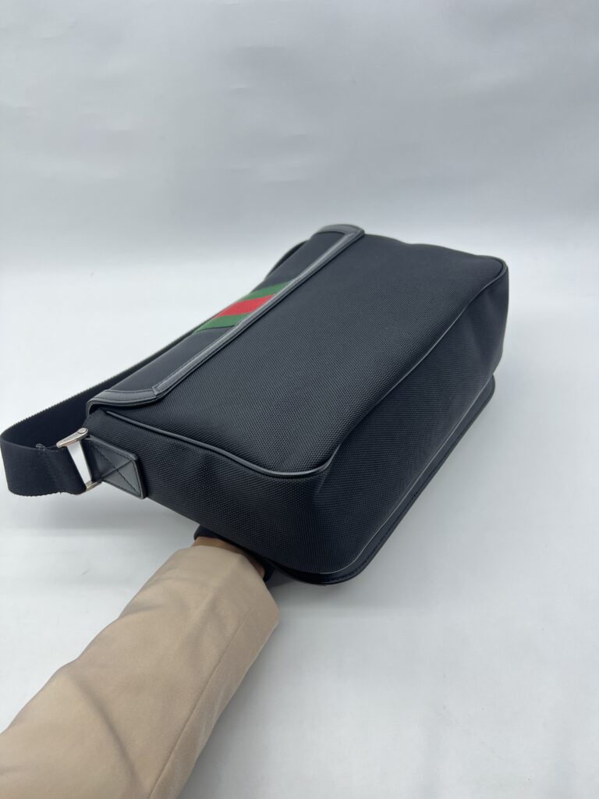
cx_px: 300
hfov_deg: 53.1
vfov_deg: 67.3
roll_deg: +3.9
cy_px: 400
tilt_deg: -42.5
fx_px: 600
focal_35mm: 26
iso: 50
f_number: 1.5
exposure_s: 1/100
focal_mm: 5.7
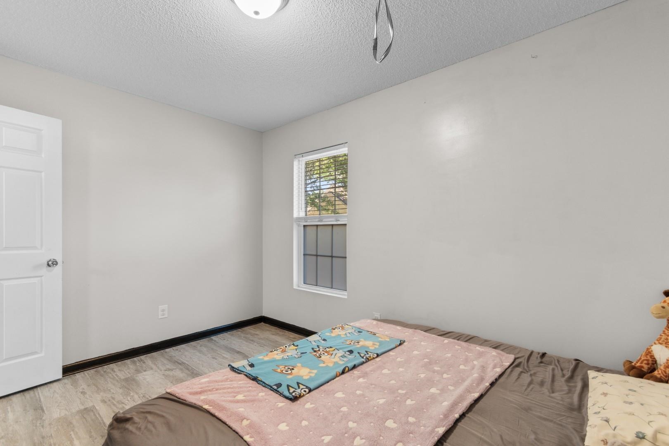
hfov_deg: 100.4
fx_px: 279
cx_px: 334
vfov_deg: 77.3
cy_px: 223
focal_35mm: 15
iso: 100
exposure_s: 1/3
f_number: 4.5
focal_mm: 10
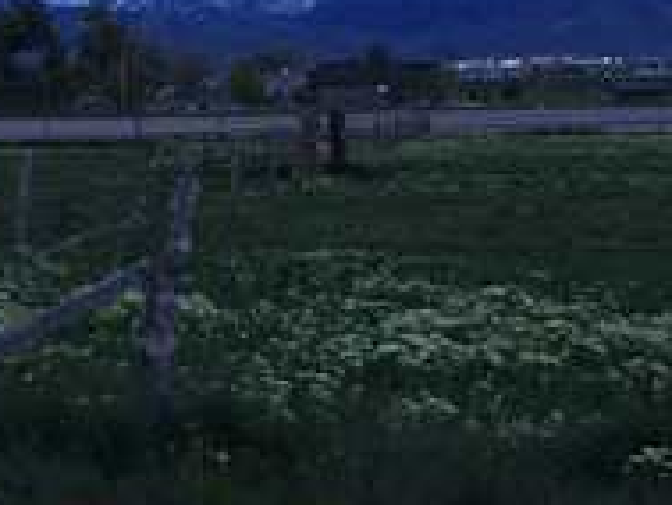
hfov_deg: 18.2
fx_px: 1904
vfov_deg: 15.0
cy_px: 82
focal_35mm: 98
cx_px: -281
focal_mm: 4.15
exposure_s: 1/15
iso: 80
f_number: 2.2
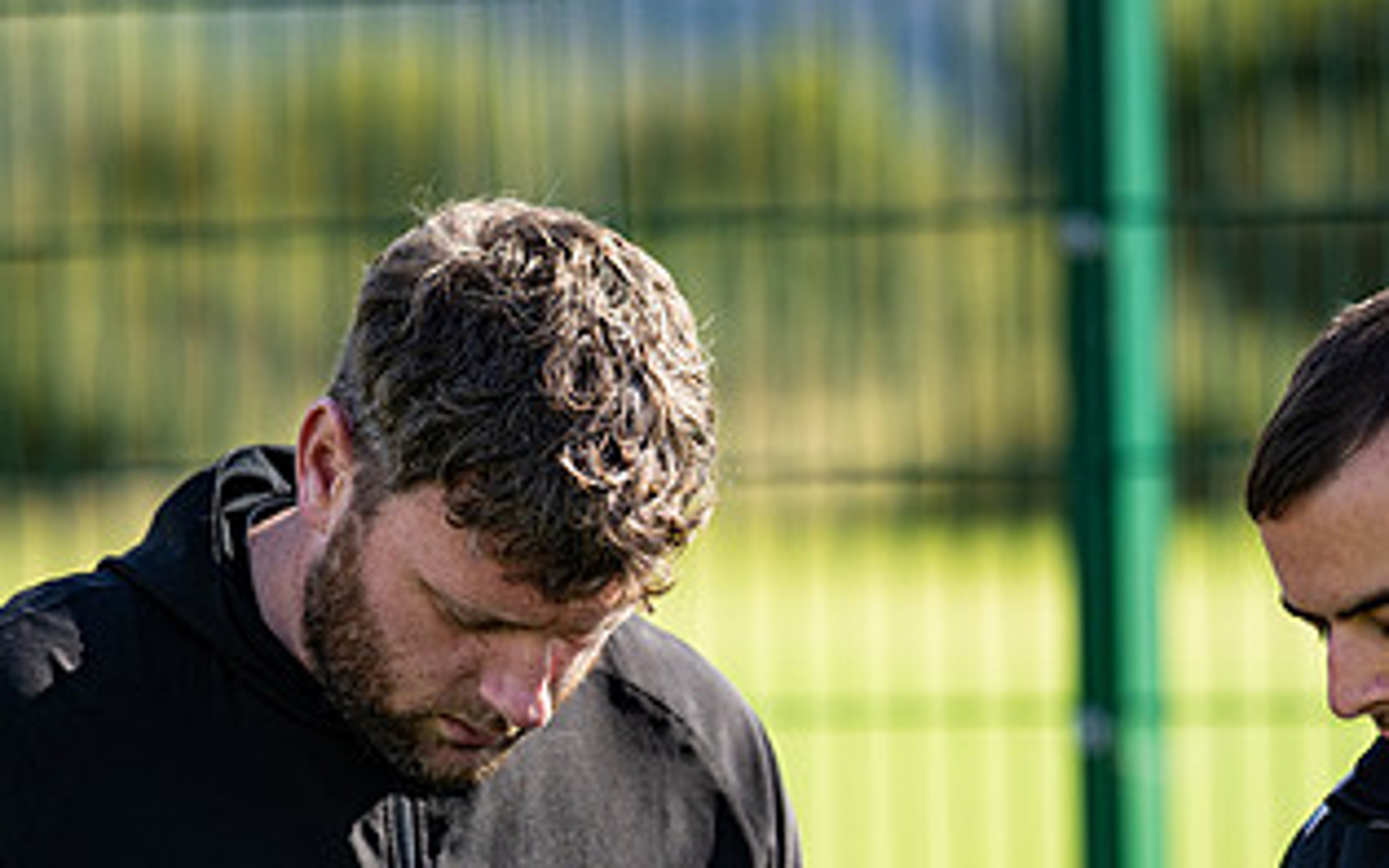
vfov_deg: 4.4
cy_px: 873
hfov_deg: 7.1
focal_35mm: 295
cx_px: 1011
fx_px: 11169
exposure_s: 1/2500
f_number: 1.8
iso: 200
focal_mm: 135
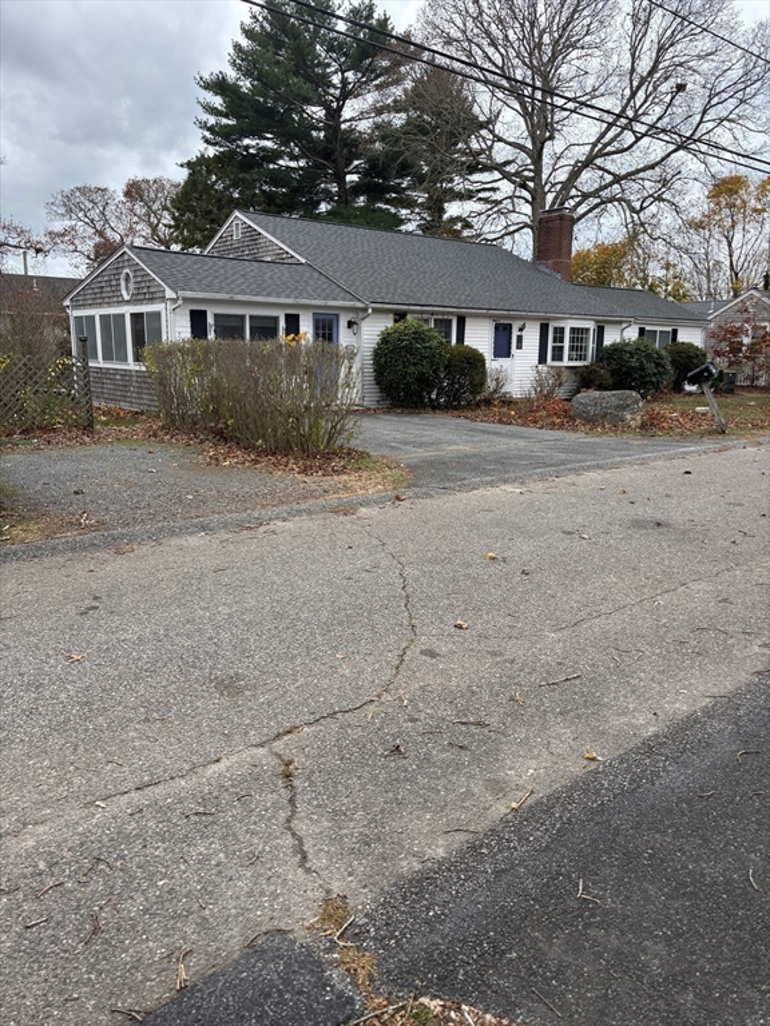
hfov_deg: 53.1
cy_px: 513
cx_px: 385
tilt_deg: -10.9
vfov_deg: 67.3
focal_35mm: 26
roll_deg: -2.1
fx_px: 771
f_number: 1.6
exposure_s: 1/176
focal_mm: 5.96
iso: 40
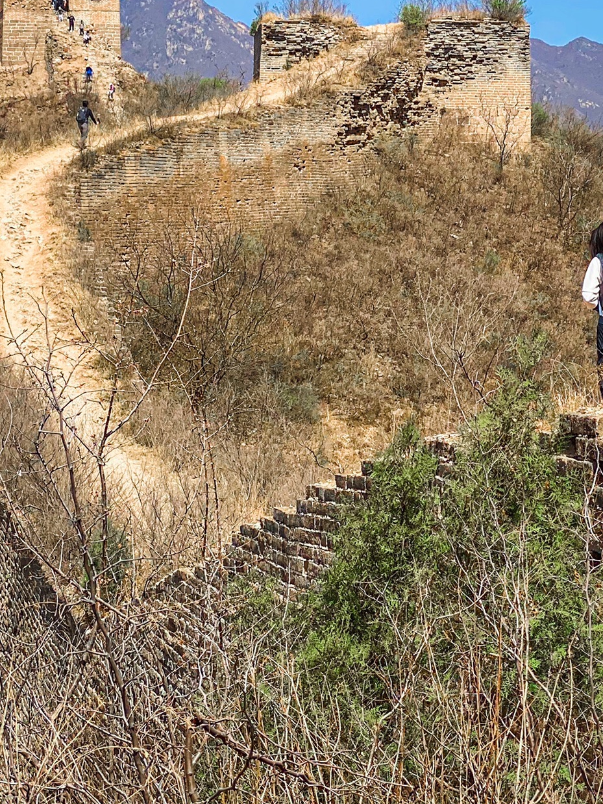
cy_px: 183
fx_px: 1950
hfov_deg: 17.6
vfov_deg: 23.0
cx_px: 341
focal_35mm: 84
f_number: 2
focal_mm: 6
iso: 20
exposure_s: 1/1600
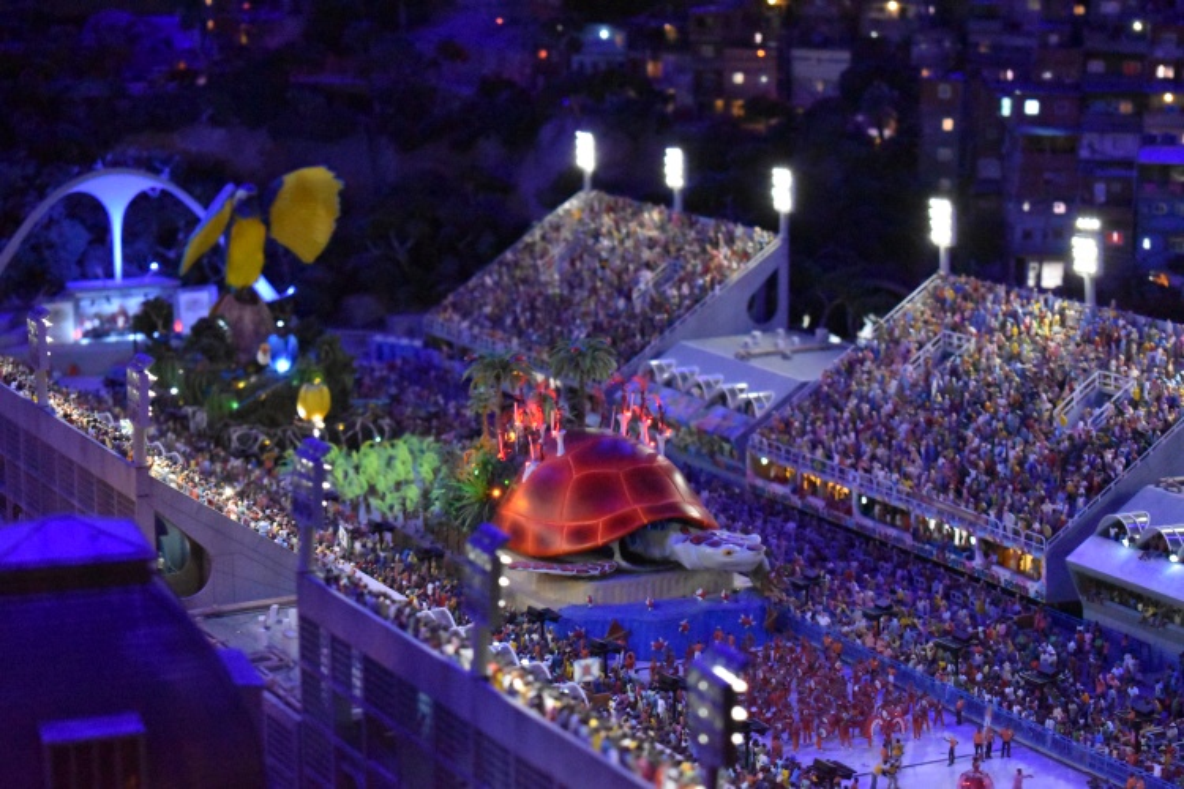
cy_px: 394
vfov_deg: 16.6
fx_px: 2713
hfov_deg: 24.6
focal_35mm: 82
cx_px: 592
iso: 12800
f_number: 5.6
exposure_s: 1/50
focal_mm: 55
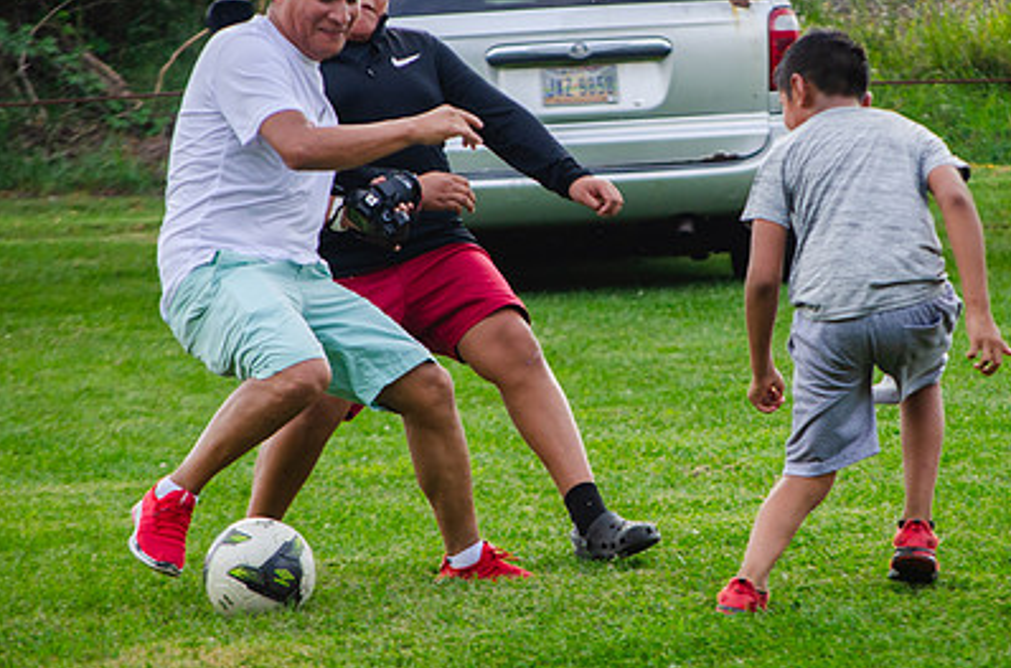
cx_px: 653
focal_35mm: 317
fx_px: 8878
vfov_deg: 4.3
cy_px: 226
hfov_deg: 6.5
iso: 320
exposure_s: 1/500
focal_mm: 145
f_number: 5.6
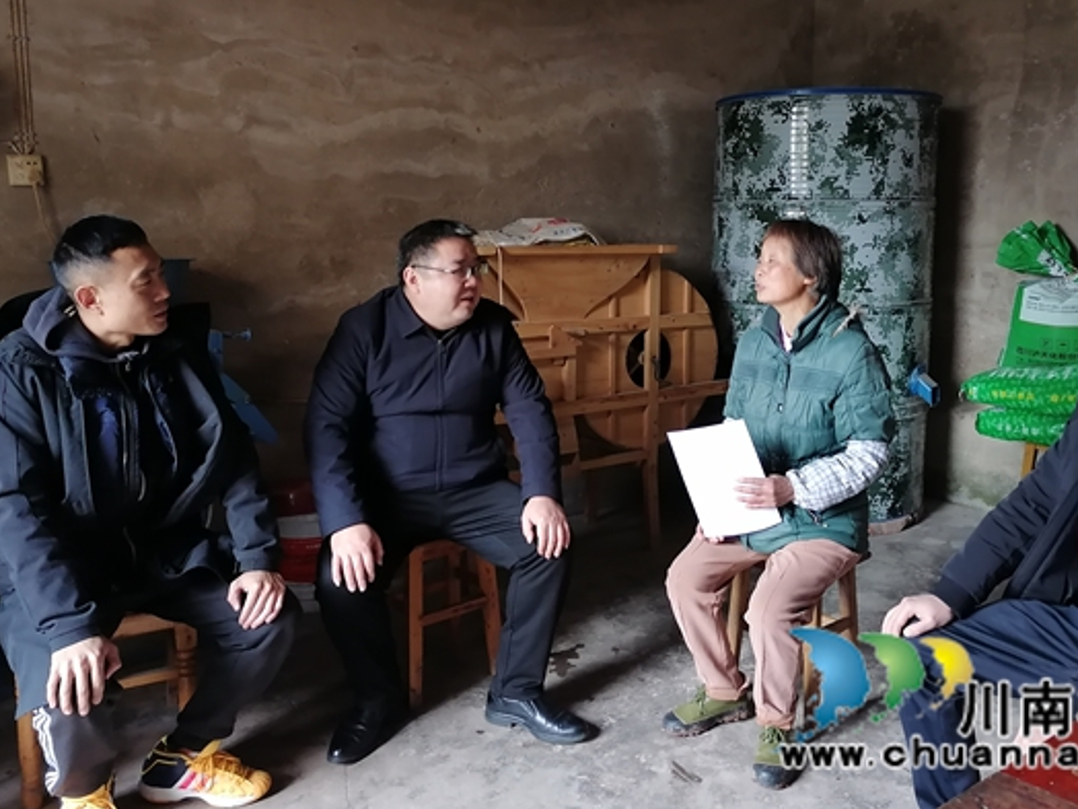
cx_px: 595
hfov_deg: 55.2
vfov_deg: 42.9
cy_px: 350
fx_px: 1028
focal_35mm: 33
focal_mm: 5.3
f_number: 1.8
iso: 250
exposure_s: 1/33.3
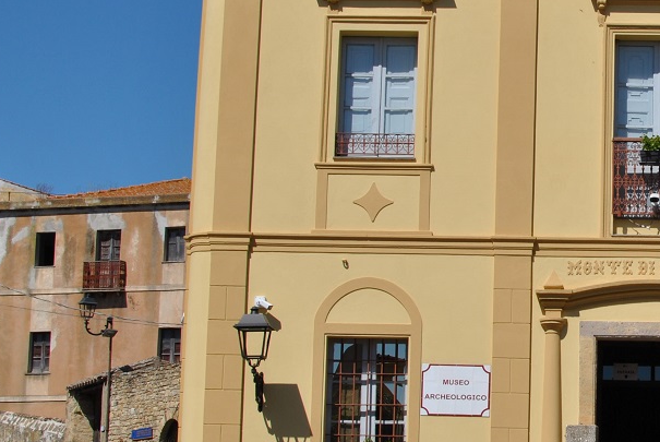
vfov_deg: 12.4
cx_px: 664
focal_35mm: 111
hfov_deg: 17.9
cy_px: 247
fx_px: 2038
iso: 100
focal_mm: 35
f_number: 9
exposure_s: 1/320
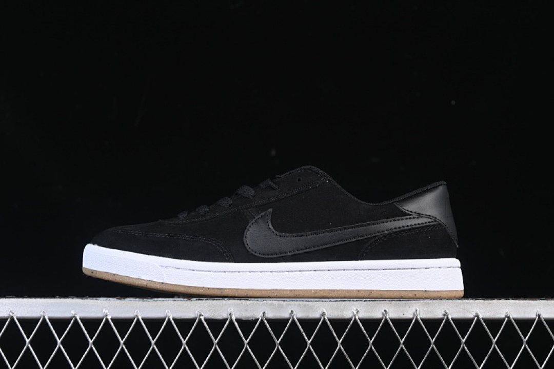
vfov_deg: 18.2
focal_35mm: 75
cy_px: 184
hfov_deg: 27.0
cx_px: 277
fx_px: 1154
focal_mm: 50
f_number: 6.3
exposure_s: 1/60
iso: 160
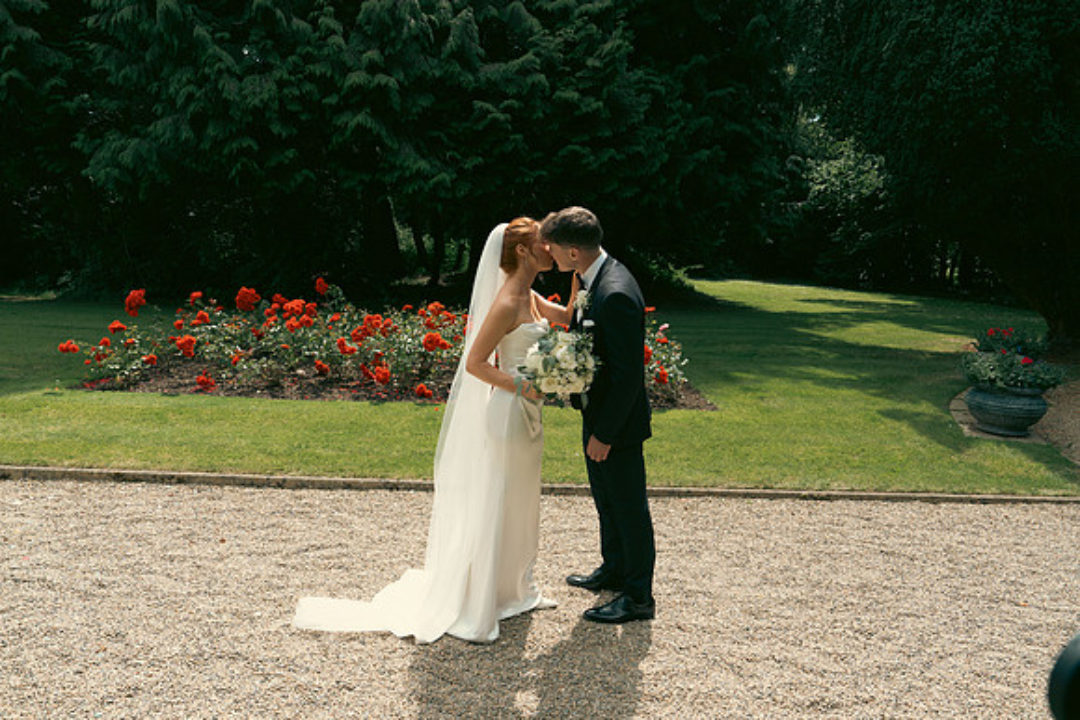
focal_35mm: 24
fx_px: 720
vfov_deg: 53.2
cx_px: 540
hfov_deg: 73.7
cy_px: 360
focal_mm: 24
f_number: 5
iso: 50
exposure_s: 1/160
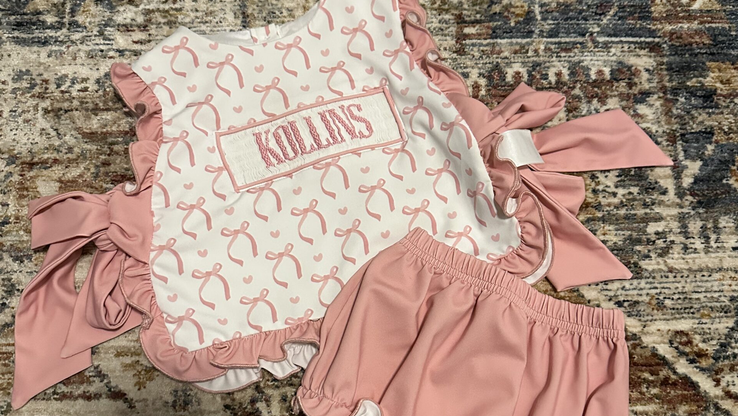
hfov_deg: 56.6
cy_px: 242
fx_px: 685
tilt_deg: -74.2
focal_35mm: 35
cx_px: 369
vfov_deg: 33.7
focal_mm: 6.86
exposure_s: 1/60
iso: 1000
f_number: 1.78
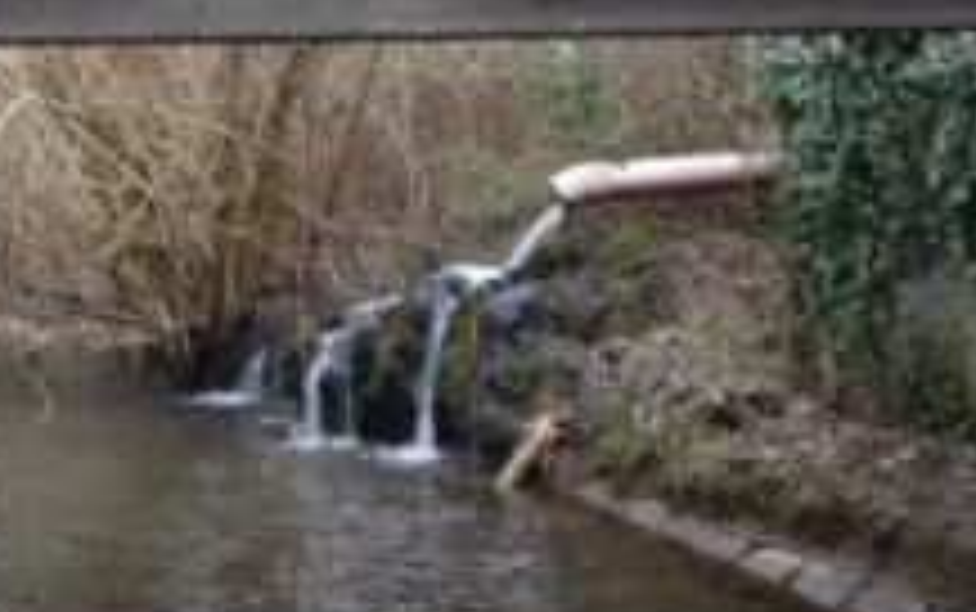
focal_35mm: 75
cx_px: 81
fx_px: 1996
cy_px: 45
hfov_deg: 26.5
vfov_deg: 17.1
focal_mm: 5.2
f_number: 3.3
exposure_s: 1/30
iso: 125
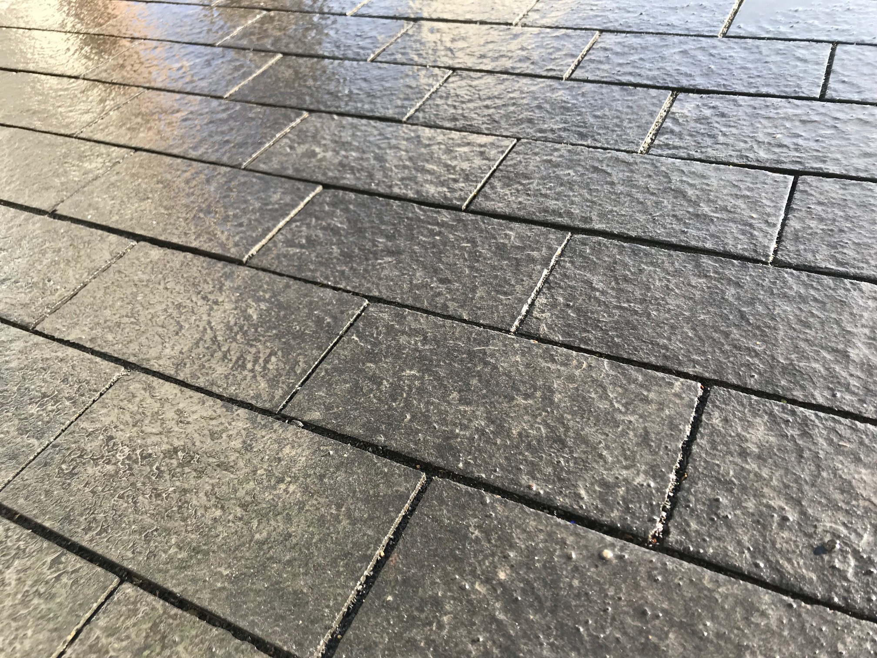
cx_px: 438
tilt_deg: -41.5
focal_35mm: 28
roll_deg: +10.8
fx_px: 709
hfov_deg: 63.4
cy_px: 329
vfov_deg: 49.7
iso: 20
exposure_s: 1/285
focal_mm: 3.99
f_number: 1.8
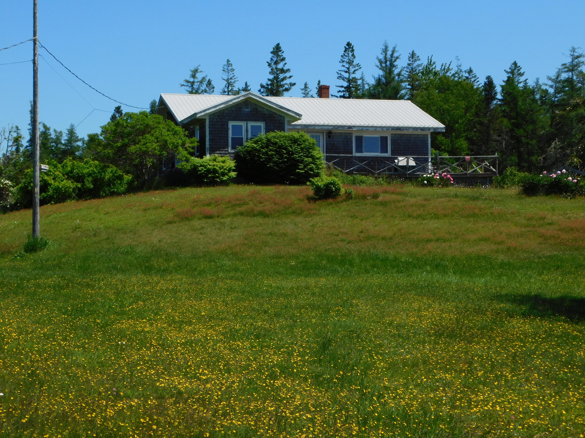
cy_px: 219
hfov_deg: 27.4
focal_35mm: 71
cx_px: 292
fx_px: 1200
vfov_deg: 20.7
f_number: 4.3
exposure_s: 1/1000
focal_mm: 12.6
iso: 125
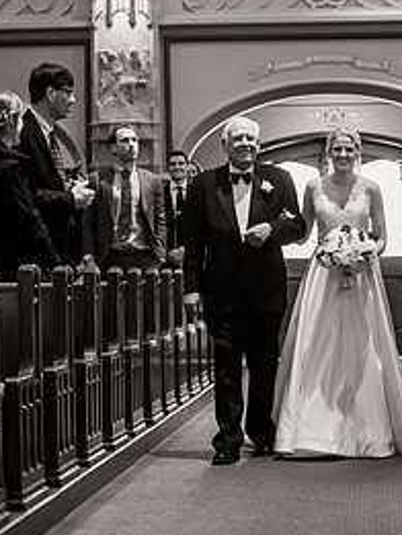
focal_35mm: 116
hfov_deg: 12.8
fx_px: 1795
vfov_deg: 16.9
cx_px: 276
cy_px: 141
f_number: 2.8
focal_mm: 70
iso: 1600
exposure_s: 1/100
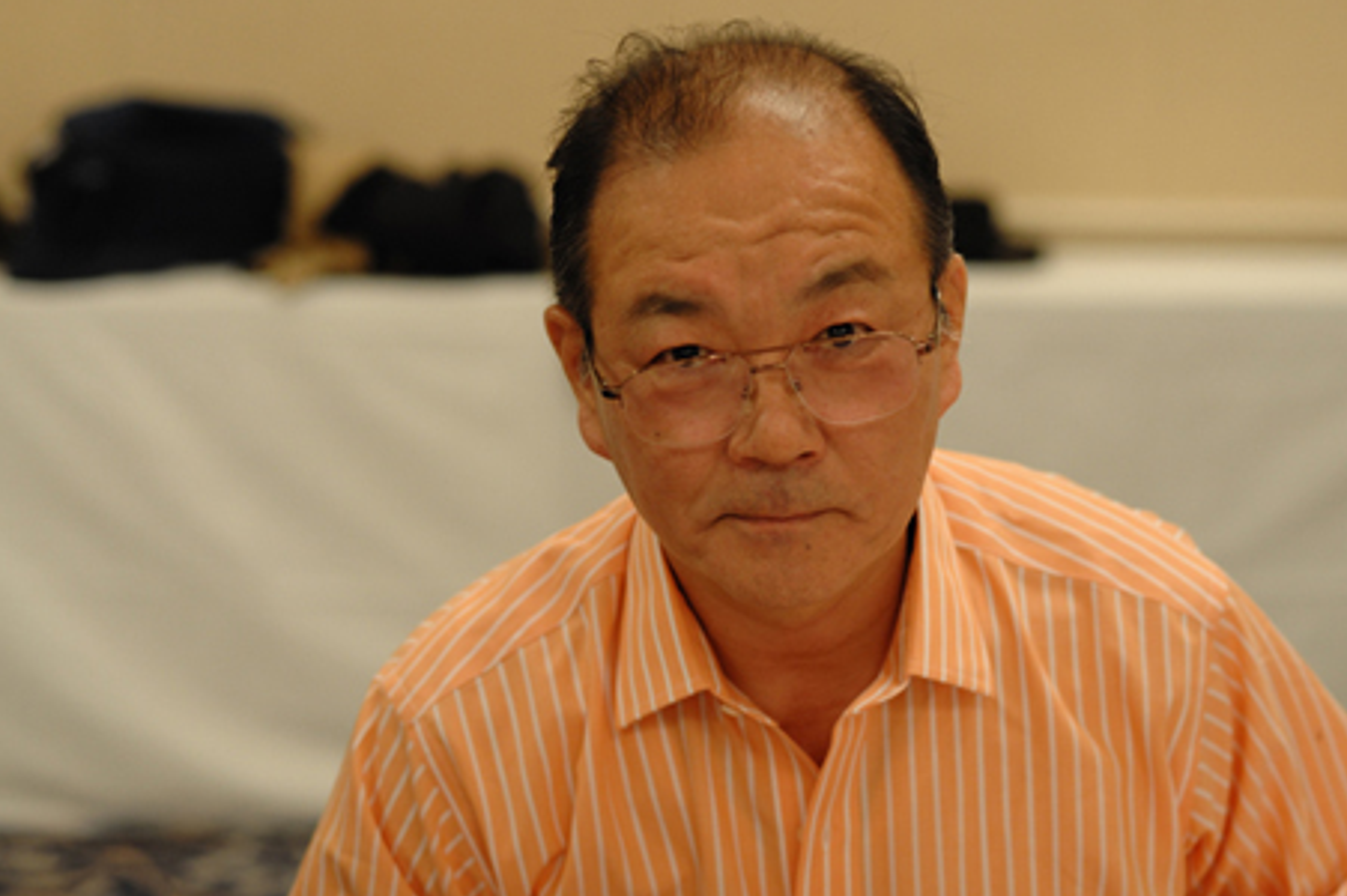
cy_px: 469
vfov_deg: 19.2
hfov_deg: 28.4
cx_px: 803
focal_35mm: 71
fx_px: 2655
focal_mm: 50
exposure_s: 1/100
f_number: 2.8
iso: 800
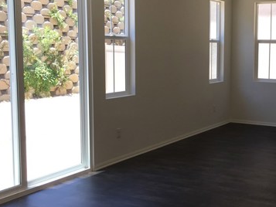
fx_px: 415
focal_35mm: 52
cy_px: 91
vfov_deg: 28.0
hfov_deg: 35.4
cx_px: 227
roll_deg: -2.0
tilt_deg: -7.1
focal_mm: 4.15
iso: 32
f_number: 2.2
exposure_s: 1/120
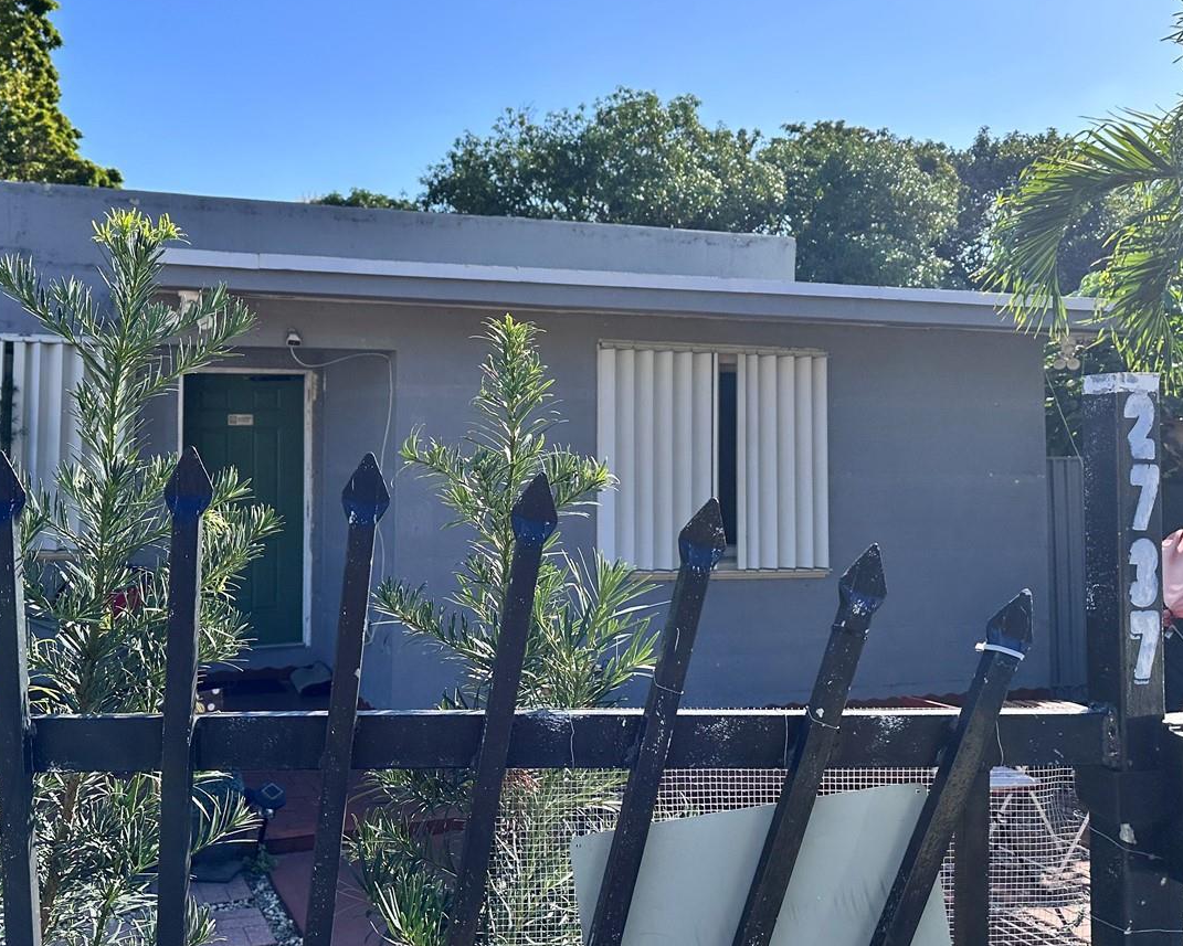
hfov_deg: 51.1
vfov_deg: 42.0
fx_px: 1226
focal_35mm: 35
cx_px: 463
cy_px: 381
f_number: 1.78
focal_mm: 6.86
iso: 80
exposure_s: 1/5263
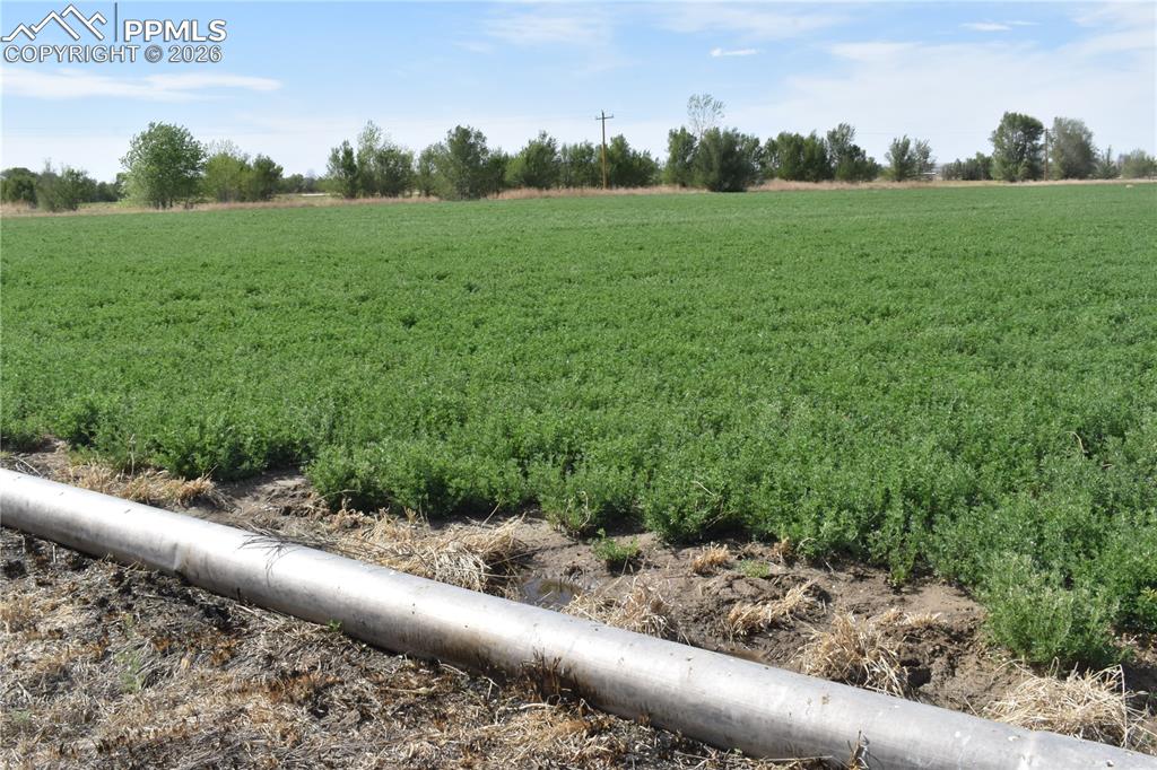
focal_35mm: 34
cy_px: 385
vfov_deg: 38.3
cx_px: 578
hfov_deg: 55.1
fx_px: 1108
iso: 500
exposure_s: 1/200
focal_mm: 23
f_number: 25
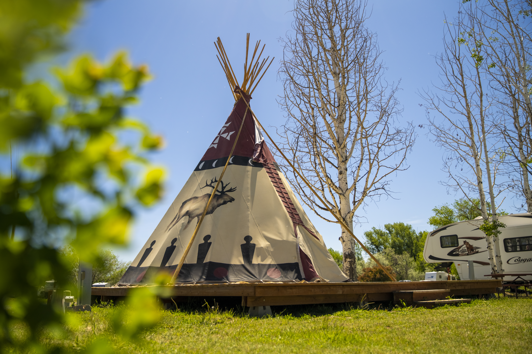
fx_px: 458
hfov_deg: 60.3
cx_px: 266
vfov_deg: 42.3
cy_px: 177
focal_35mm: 31
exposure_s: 1/3200
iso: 800
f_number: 2.8
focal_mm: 31
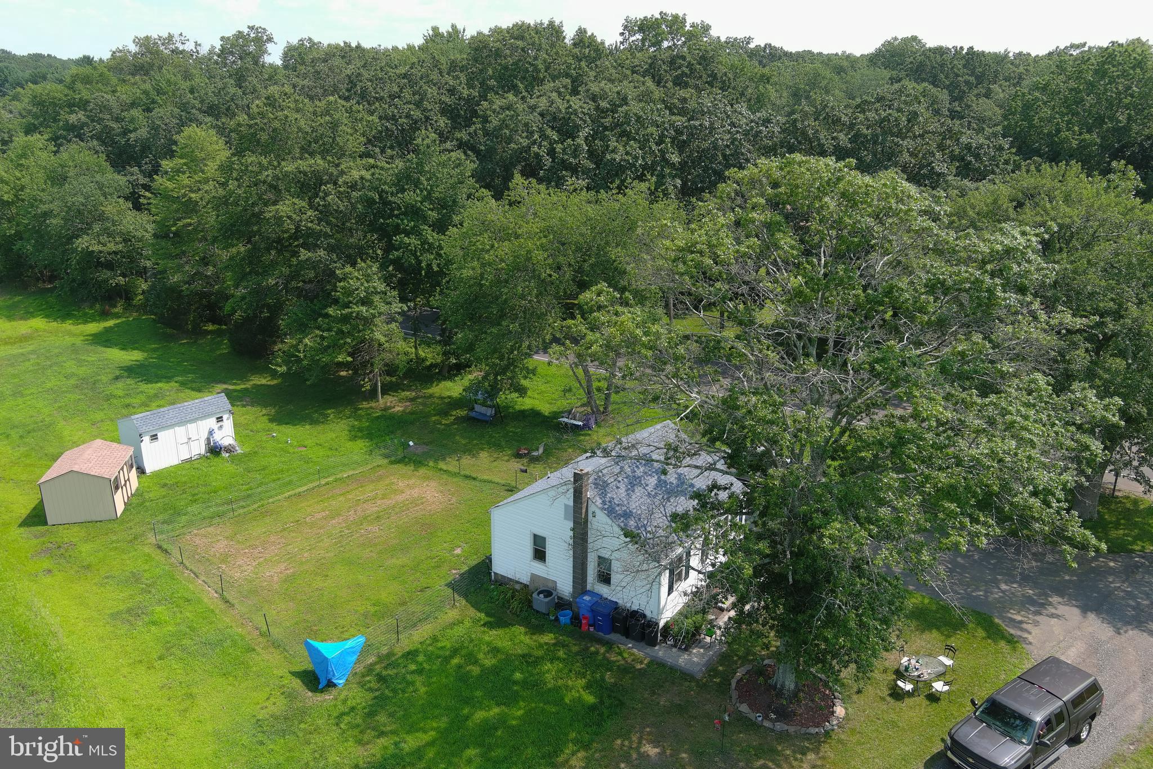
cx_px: 576
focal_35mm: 29
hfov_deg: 63.7
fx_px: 929
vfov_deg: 45.0
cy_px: 384
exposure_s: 1/800
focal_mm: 10.57
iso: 100
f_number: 2.8
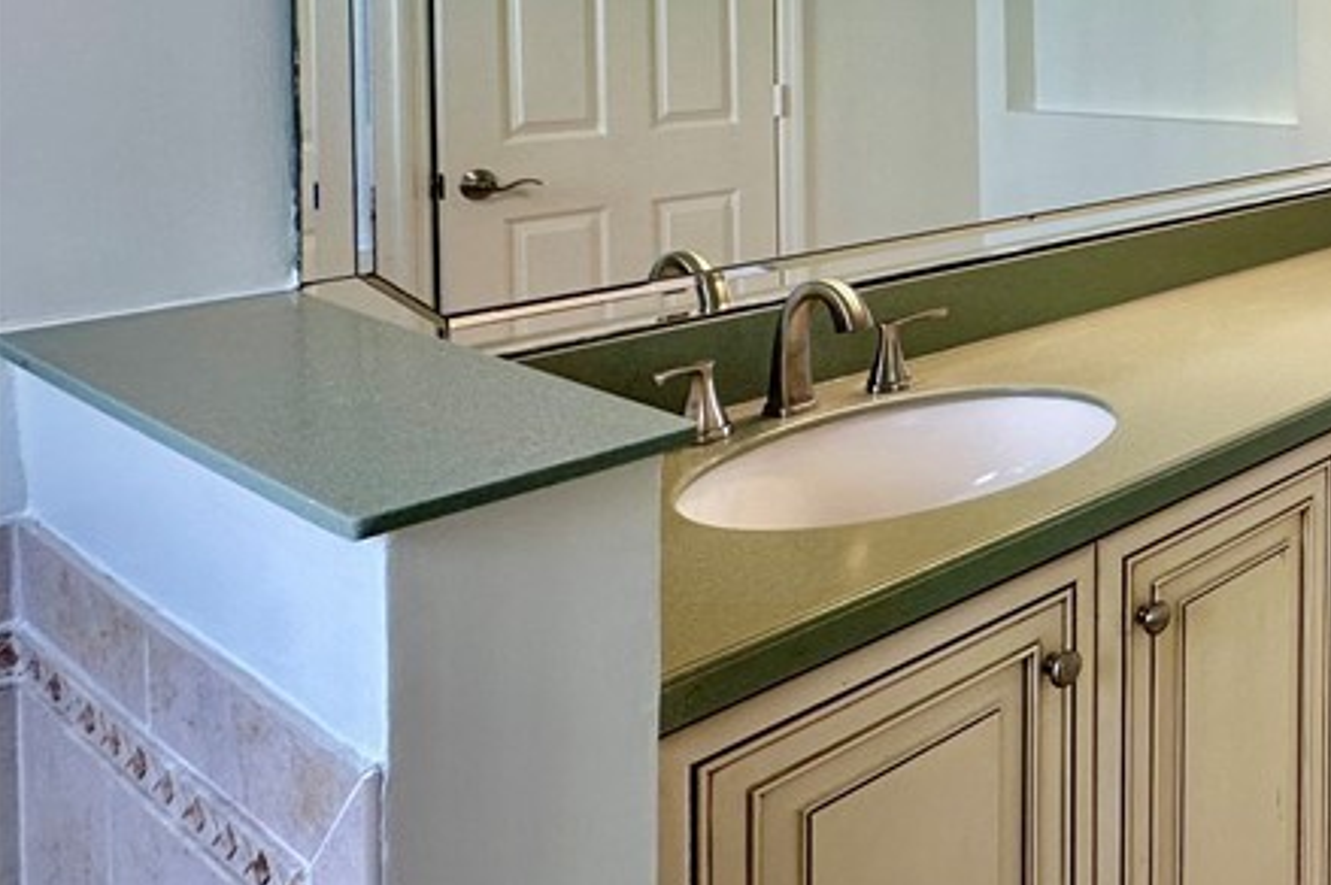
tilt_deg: -2.3
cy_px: 42
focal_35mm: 34
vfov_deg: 35.8
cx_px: 1546
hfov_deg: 41.2
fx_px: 1256
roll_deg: -0.9
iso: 80
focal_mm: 2.22
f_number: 2.2
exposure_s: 1/120
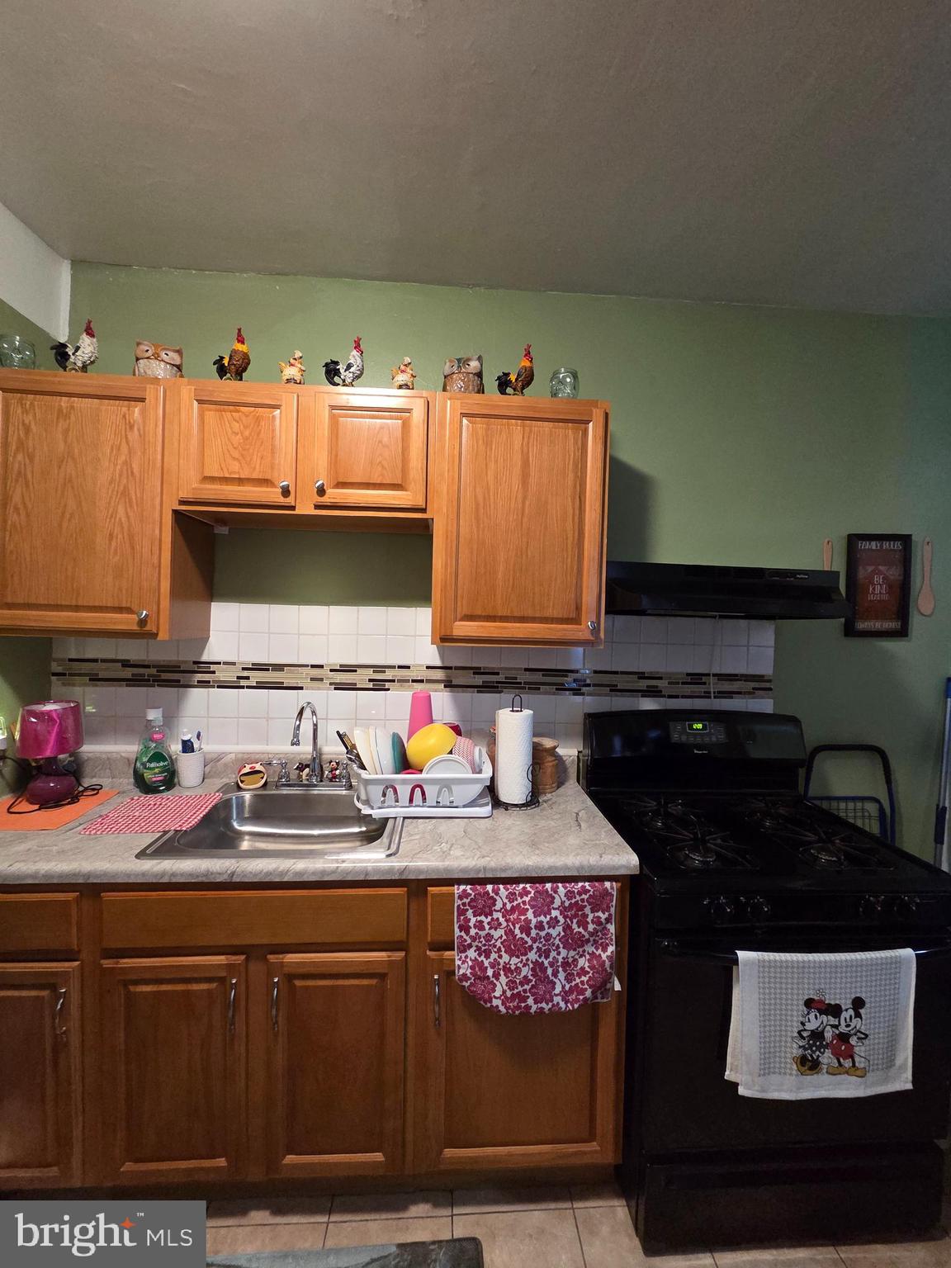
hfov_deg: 89.9
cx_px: 476
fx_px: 476
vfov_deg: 106.2
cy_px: 634
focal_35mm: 13
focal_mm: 2.2
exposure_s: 1/60
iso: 1000
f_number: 2.2
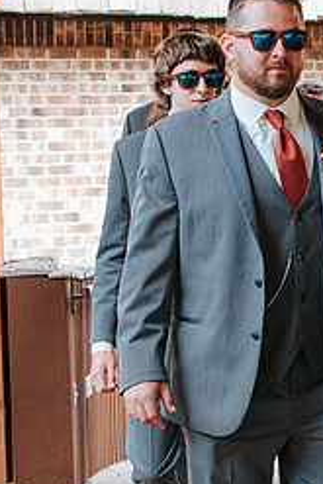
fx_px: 1935
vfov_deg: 14.2
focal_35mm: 144
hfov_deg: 9.5
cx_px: 286
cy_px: 259
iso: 800
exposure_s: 1/250
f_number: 3.5
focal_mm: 35
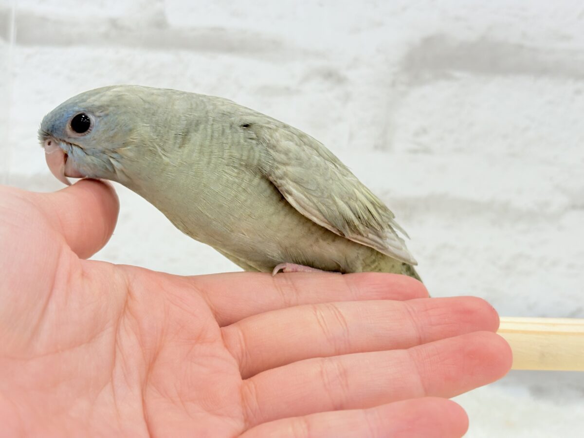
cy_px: 219
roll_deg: -2.7
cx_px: 292
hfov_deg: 36.8
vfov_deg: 28.0
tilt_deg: -3.4
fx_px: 877
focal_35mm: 52
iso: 64
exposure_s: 1/100
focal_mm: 5.96
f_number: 1.6
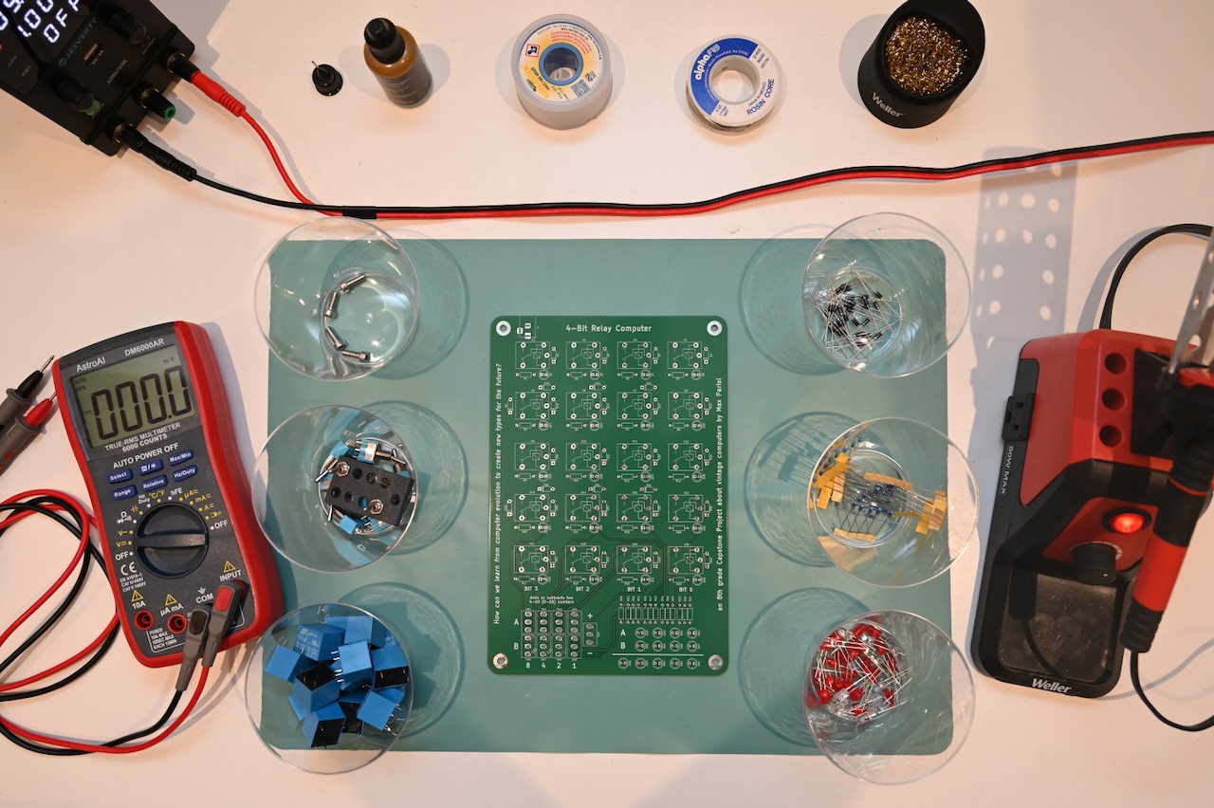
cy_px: 404
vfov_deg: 43.6
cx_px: 607
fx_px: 1011
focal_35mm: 30
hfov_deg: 62.0
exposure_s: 1/60
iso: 500
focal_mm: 30
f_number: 4
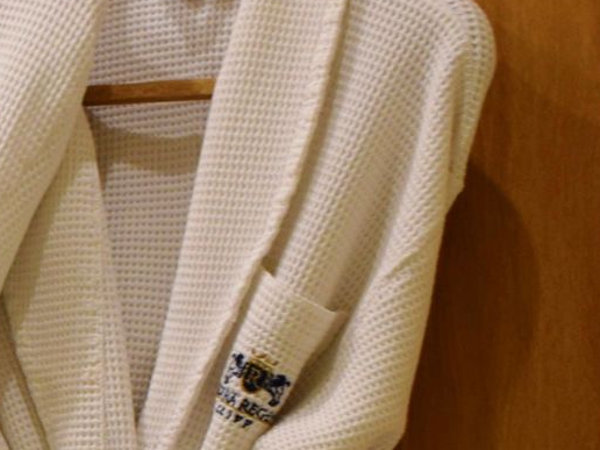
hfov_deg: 11.7
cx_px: -598
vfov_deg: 9.6
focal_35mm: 151
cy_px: 610
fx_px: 2617
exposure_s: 1/25
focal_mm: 18
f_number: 4.5
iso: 400
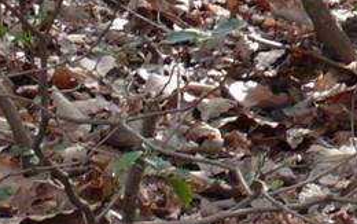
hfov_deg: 6.8
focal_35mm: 292
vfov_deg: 4.3
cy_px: -486
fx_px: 2843
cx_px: 888
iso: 100
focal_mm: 7.4
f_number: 3.2
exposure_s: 1/125
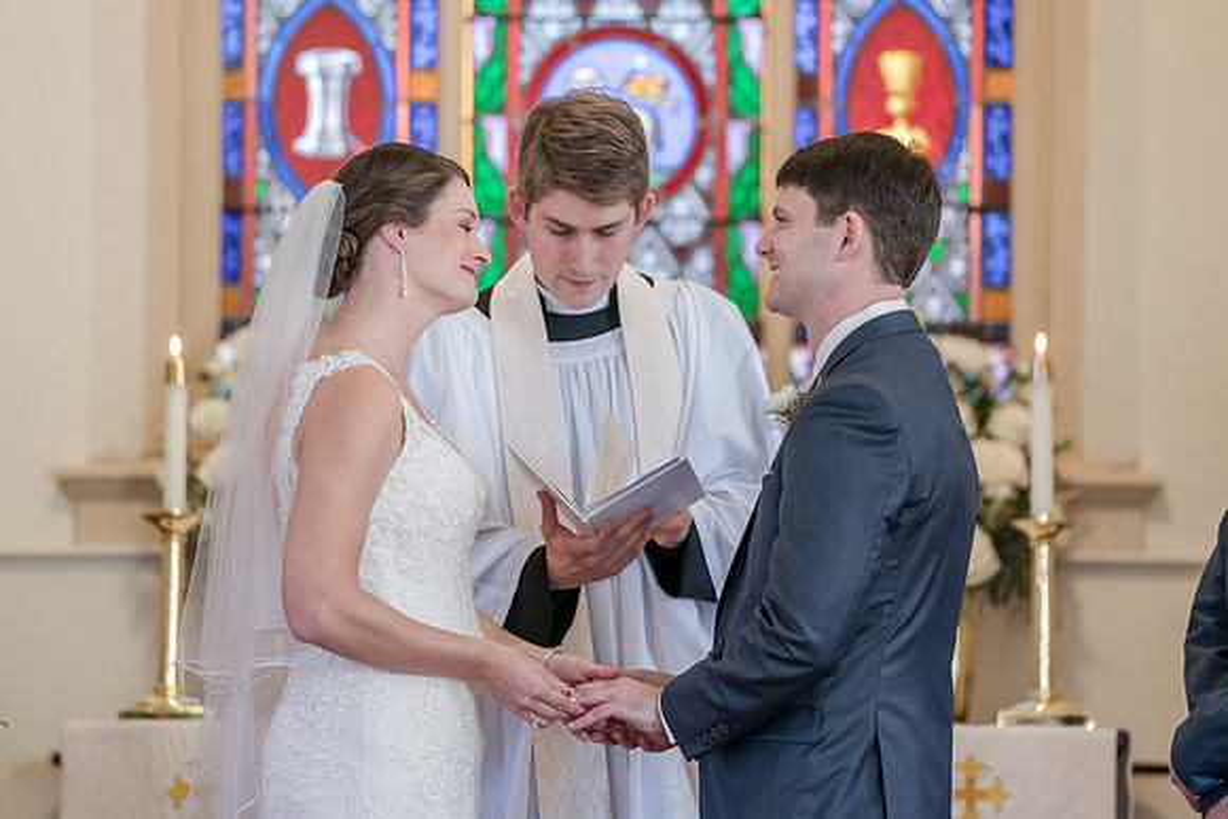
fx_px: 8808
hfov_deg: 8.0
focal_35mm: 258
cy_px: 374
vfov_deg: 5.3
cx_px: 590
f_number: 3.2
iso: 2000
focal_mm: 200
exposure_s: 1/100
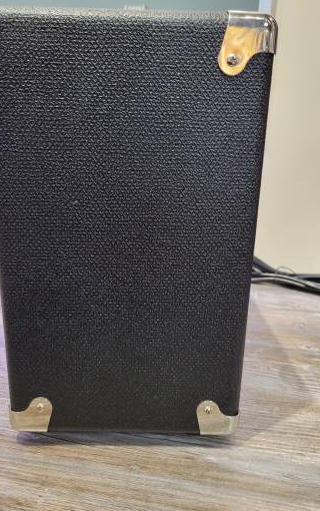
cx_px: 151
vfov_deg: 66.5
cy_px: 258
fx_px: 391
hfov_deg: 44.5
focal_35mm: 28
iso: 200
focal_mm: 5.4
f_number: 1.8
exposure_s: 1/60
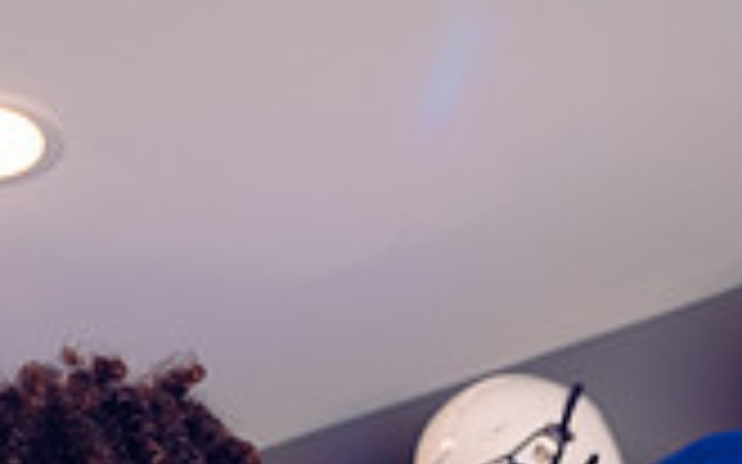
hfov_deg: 18.2
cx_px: 198
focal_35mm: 114
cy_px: 1009
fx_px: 2305
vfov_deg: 10.3
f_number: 4.5
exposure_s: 1/250
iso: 320
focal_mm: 41
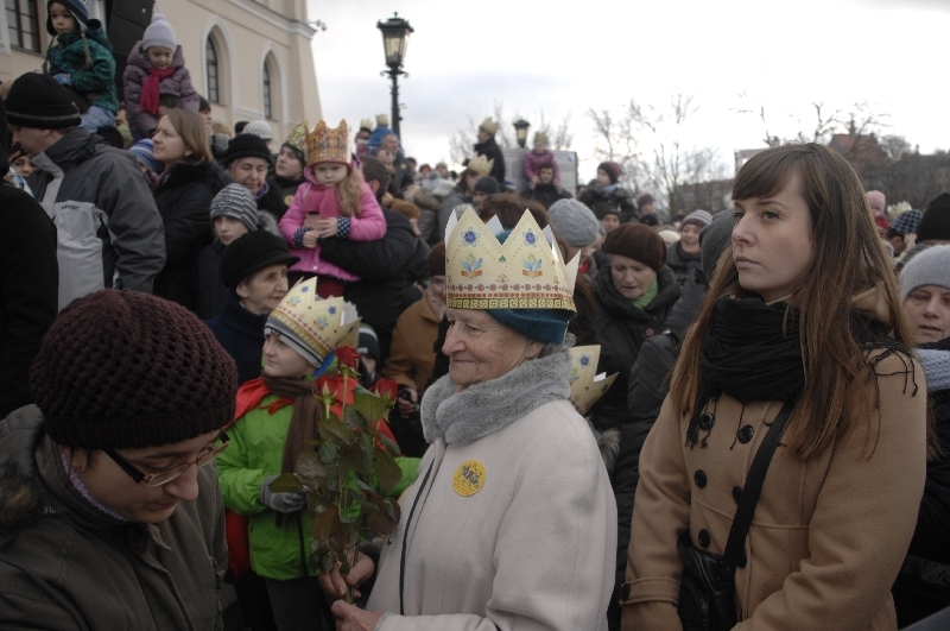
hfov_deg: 62.0
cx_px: 475
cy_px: 316
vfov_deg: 43.5
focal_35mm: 30
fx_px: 791
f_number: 3.5
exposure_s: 1/180
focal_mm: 20
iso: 100
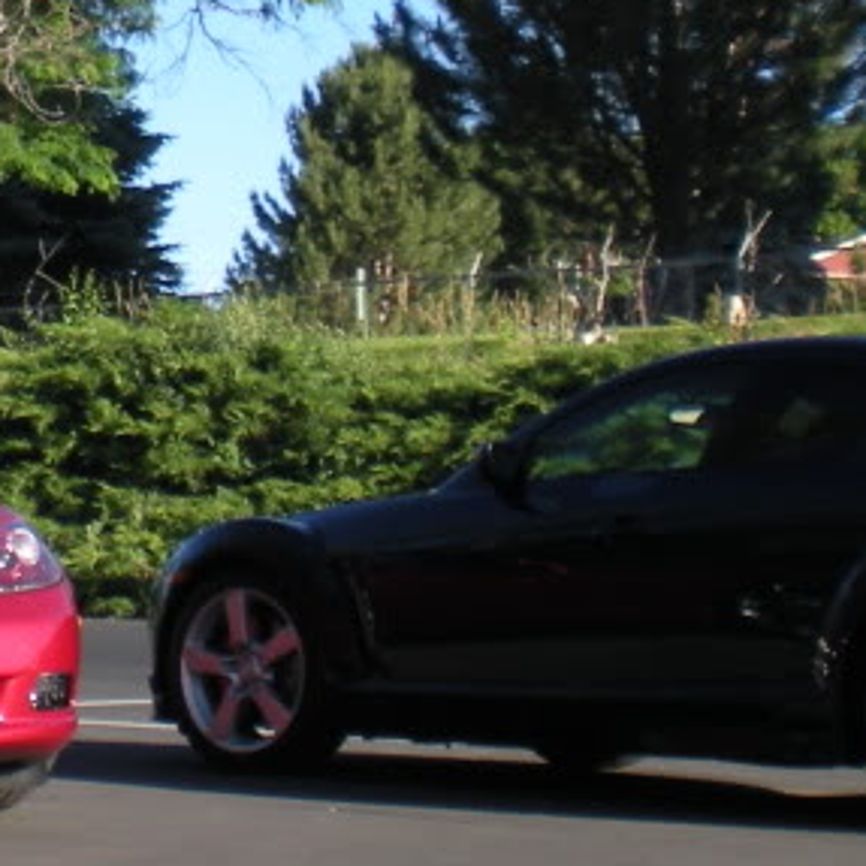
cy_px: 100
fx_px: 3934
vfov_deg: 12.5
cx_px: 36
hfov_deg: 12.4
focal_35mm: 139
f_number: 4.9
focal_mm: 7.4
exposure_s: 1/196
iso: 64
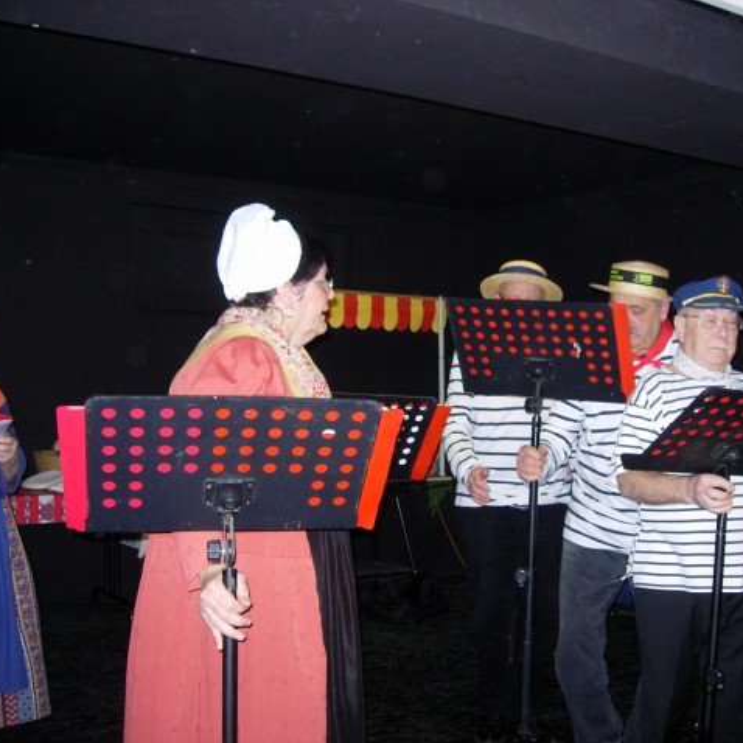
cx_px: 474
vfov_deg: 37.6
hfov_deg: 37.3
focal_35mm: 45
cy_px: 372
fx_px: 1093
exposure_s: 1/140
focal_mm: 7.8
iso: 173
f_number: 2.8
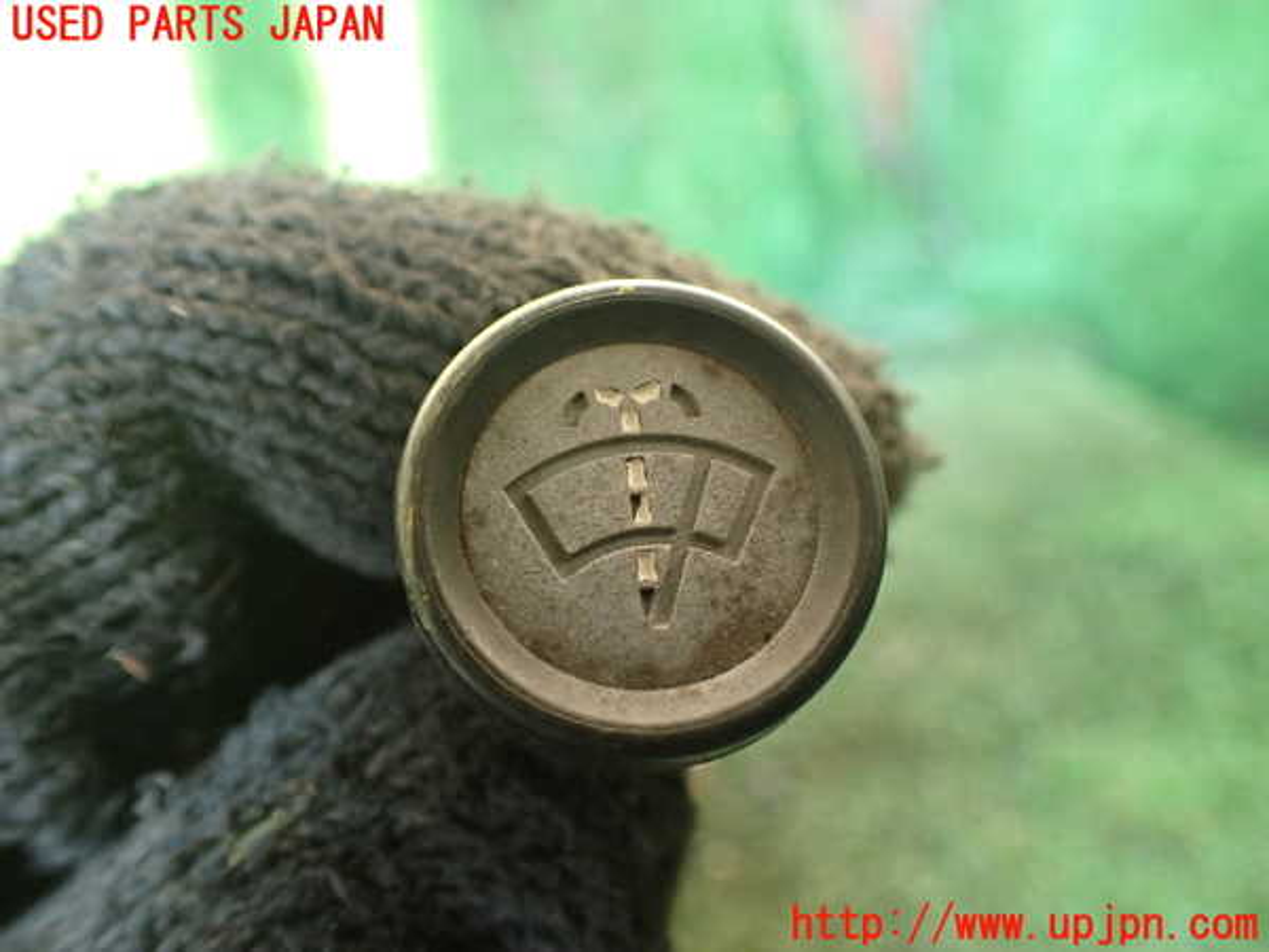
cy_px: 476
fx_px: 1100
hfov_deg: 60.0
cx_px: 634
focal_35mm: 30
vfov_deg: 46.8
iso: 400
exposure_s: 1/125
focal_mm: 5.4
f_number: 2.3
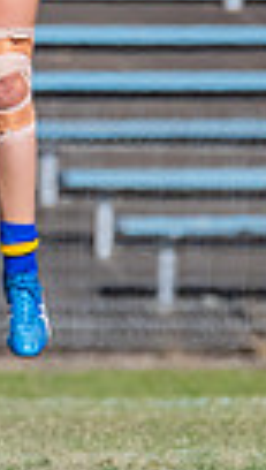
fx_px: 39965
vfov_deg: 0.7
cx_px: -59
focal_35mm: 3203
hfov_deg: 0.4
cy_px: -200
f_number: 10
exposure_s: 1/1600
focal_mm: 600
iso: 800
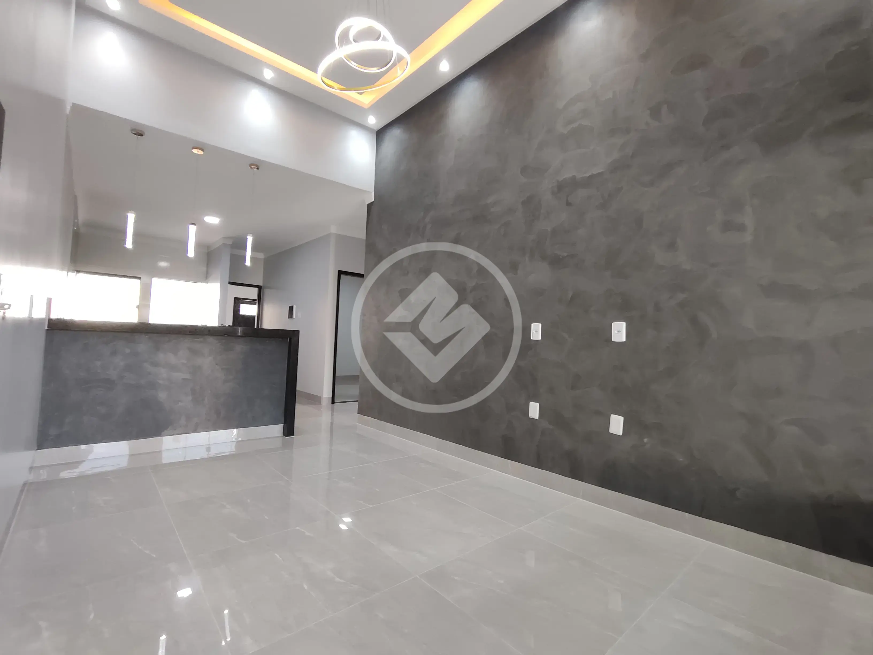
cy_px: 328
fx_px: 328
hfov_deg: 106.2
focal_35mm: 13
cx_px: 436
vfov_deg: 89.9
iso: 277
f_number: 2.2
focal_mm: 1.66
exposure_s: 1/60
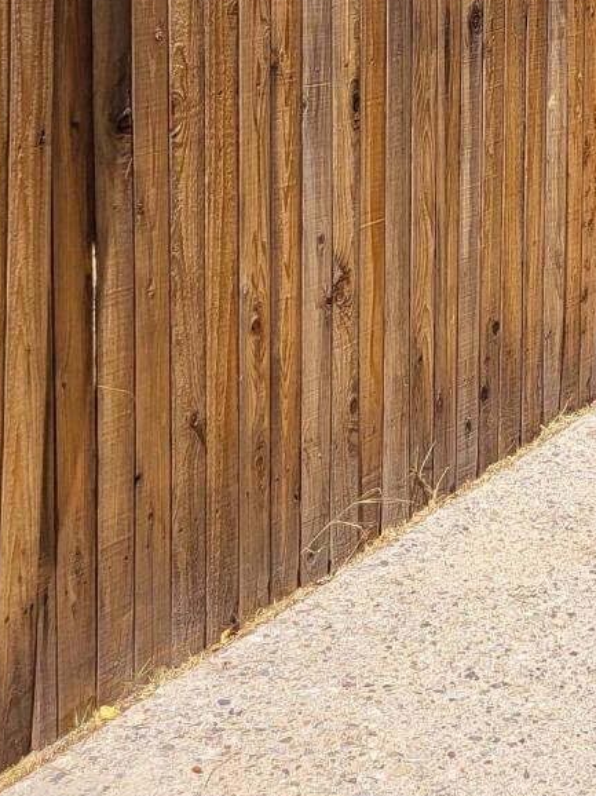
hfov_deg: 15.2
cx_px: 880
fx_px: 2068
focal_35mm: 90
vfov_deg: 21.2
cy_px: 34
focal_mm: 5.4
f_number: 1.8
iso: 40
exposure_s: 1/2321
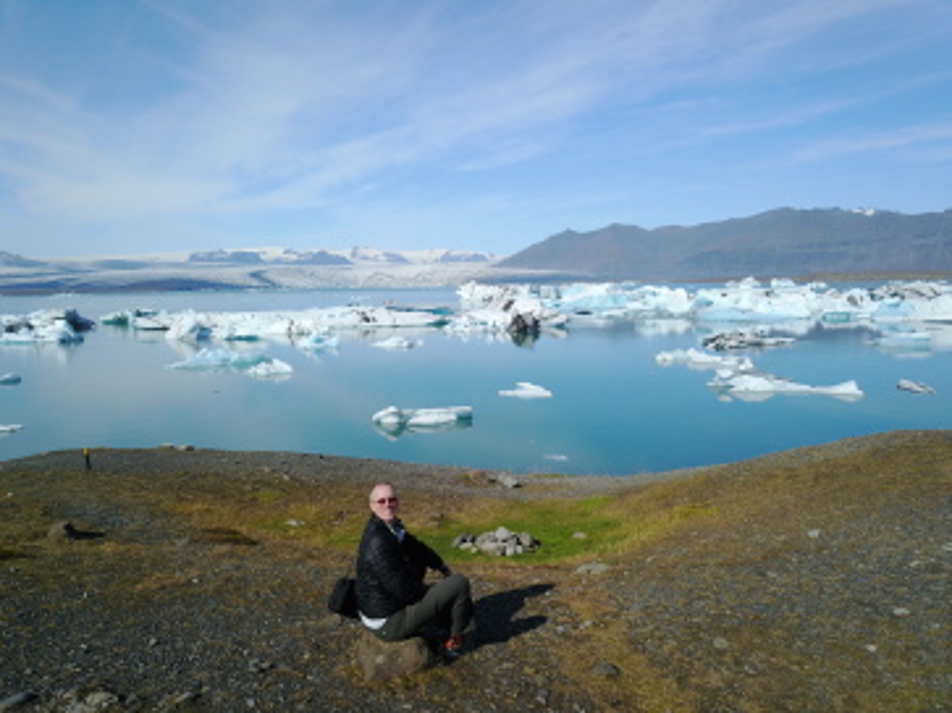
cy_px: 356
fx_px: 715
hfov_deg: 67.3
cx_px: 476
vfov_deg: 53.0
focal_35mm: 26
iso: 100
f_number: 2.2
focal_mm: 4.73
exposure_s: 1/141
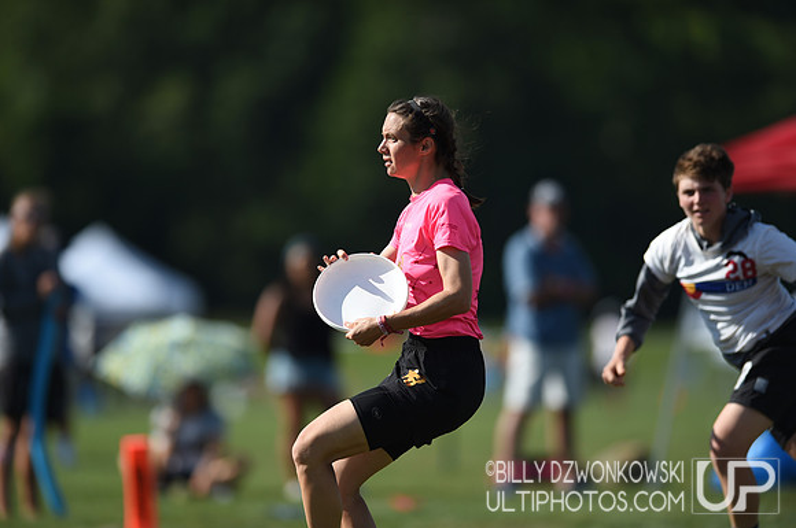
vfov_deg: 3.4
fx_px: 8832
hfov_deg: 5.2
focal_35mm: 400
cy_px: 264
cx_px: 398
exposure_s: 1/2000
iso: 100
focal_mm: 400
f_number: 3.5
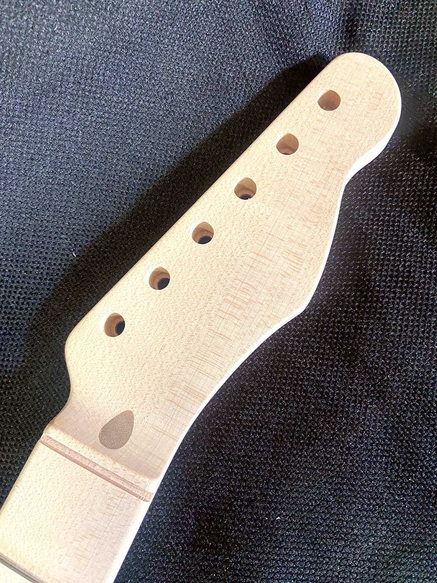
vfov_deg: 67.3
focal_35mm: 26
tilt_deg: -78.8
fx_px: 438
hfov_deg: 53.1
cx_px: 218
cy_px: 292
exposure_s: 1/60
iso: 400
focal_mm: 4.25
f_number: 1.8
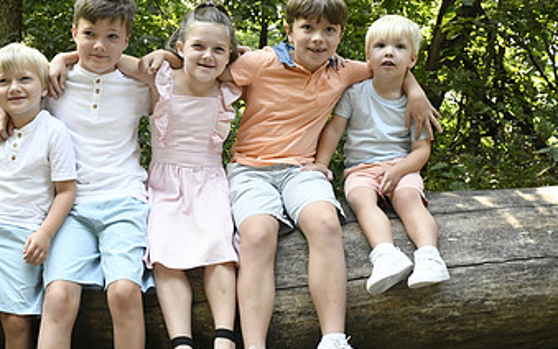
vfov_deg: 24.0
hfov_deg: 37.2
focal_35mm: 54
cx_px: 194
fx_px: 821
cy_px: 195
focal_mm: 31
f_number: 8
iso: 6400
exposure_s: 1/250
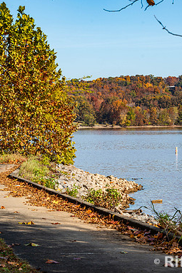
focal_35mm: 119
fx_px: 903
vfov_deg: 17.2
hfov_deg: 11.5
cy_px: 136
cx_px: 106
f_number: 8
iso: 100
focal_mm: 78
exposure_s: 1/160
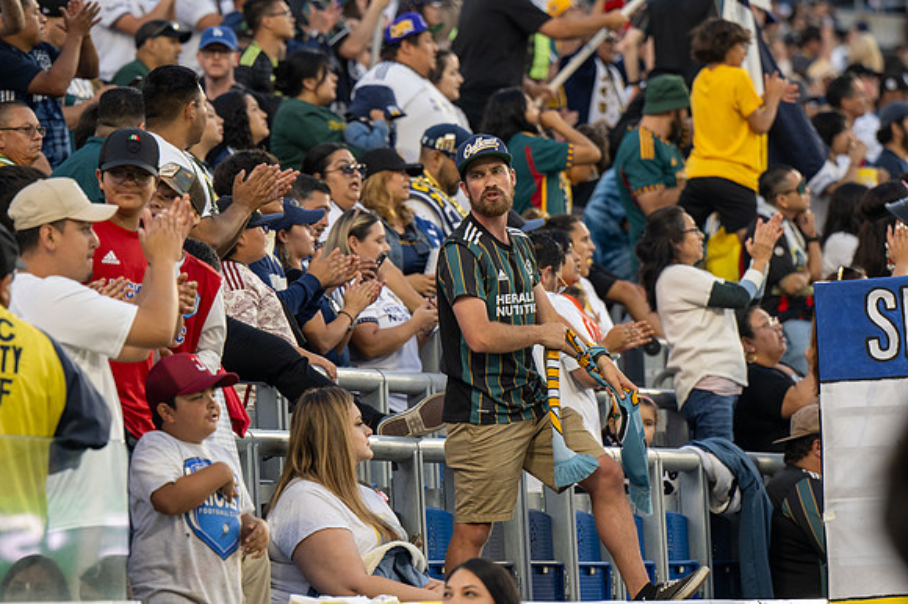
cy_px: 302
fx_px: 7562
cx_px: 454
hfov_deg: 6.9
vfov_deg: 4.6
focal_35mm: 300
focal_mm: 200
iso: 800
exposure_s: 1/200
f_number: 4
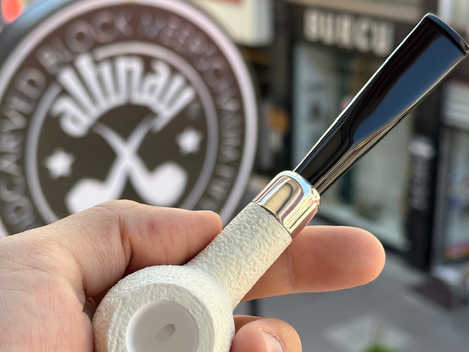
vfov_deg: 22.5
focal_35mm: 65
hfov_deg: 29.8
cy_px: 220
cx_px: 224
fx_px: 881
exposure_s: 1/475
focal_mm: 6.86
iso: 64
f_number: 1.78
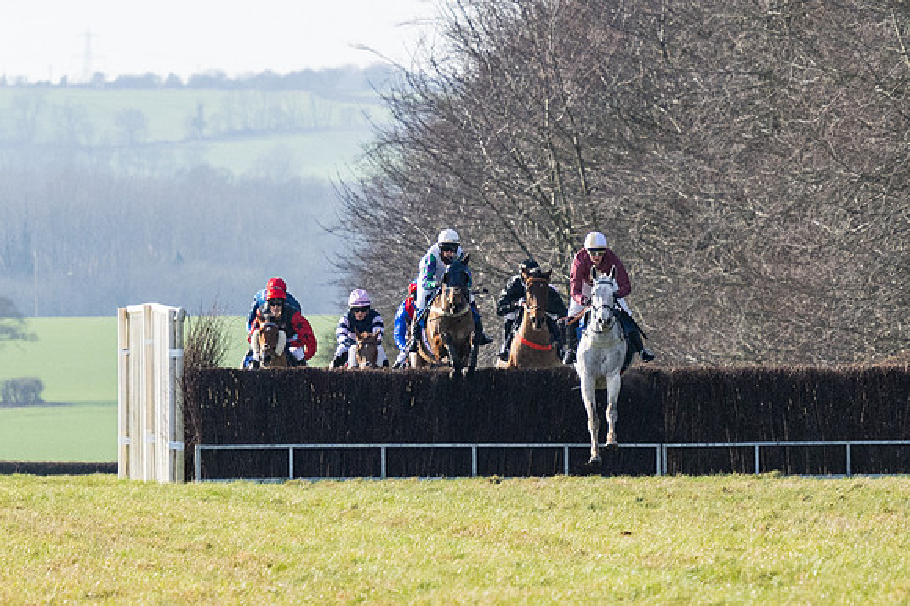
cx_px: 594
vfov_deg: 2.3
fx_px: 14974
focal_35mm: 593
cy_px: 445
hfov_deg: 3.5
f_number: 5
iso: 400
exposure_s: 1/2000
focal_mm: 160
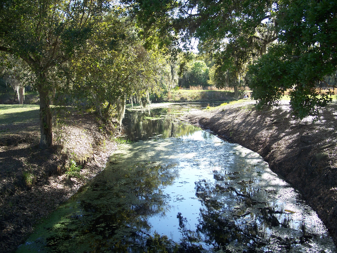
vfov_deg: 38.7
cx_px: 168
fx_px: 360
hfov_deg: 50.1
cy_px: 126
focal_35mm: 37
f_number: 2.8
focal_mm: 7.8
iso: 64
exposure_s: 1/160
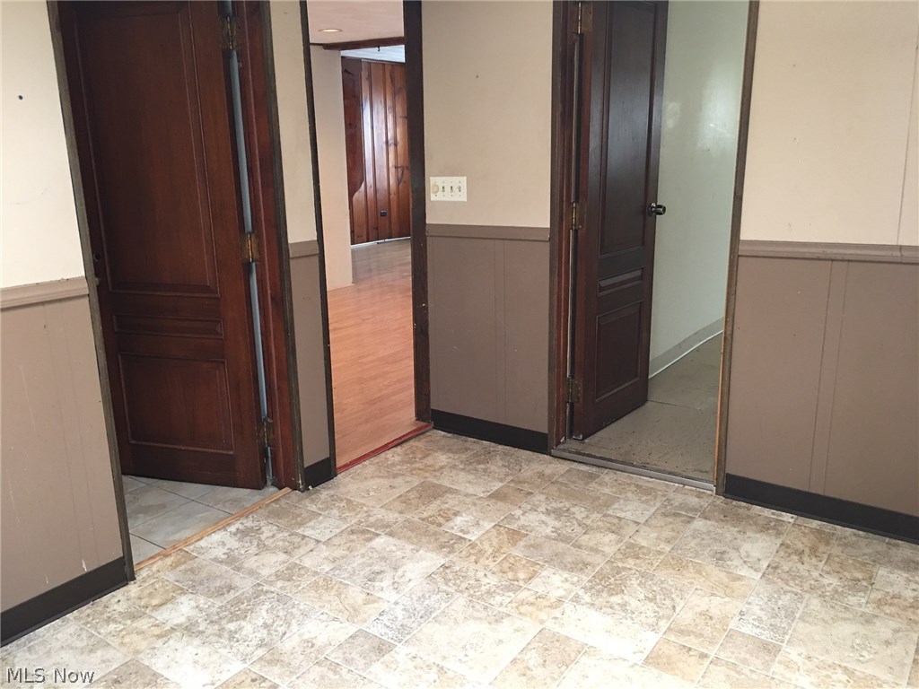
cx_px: 460
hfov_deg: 61.7
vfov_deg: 48.2
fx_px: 770
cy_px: 344
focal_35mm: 29
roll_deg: +2.1
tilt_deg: -14.0
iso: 64
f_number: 2.2
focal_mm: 4.15
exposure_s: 1/15
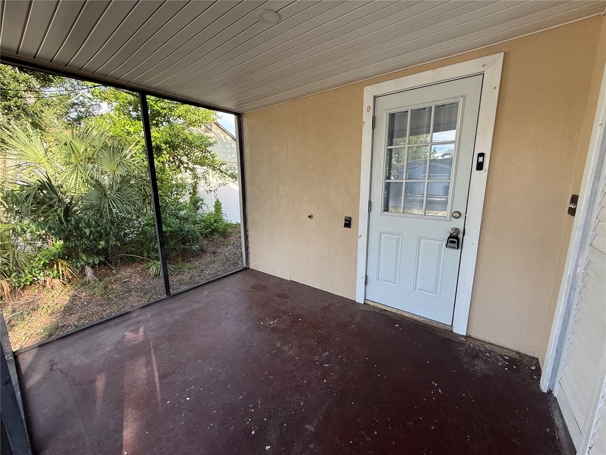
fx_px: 245
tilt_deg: -11.7
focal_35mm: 14
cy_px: 228
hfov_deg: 102.1
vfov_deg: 85.7
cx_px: 303
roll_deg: +0.7
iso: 64
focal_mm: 2.22
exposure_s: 1/113
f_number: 2.2
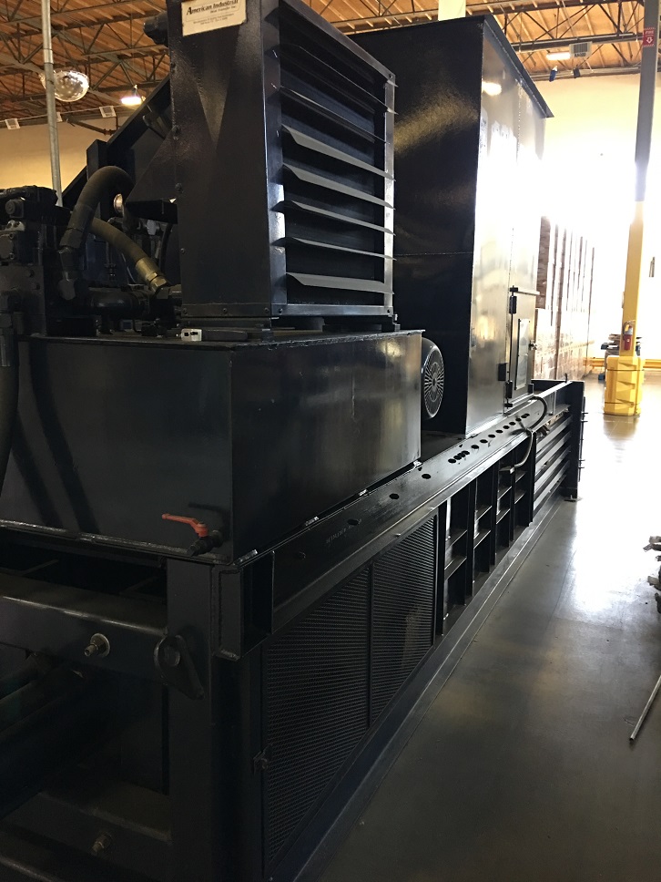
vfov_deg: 61.7
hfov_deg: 48.2
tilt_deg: -8.6
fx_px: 738
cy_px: 441
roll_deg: -1.8
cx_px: 330
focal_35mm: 29
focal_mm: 4.15
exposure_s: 1/4
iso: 80
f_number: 2.2
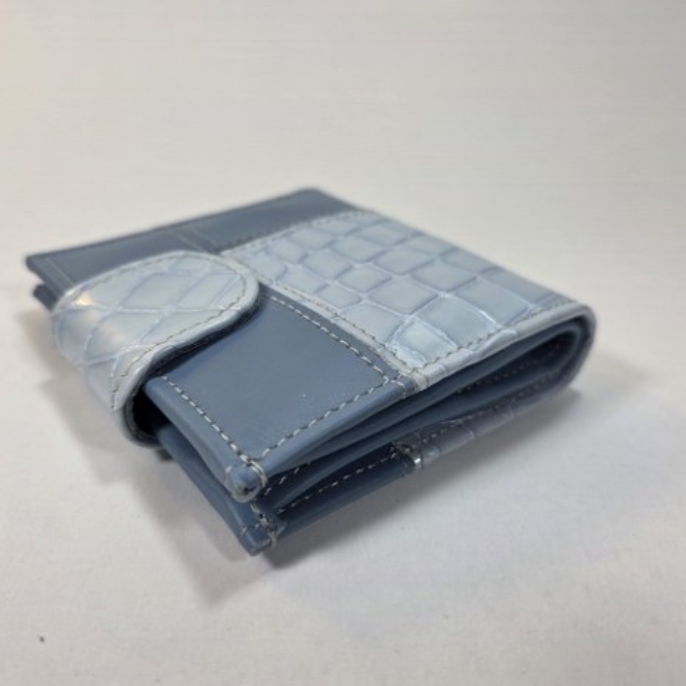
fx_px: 628
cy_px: 347
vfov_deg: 57.3
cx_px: 319
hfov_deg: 57.2
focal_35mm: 28
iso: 12
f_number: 1.7
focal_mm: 6.3
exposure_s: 1/114
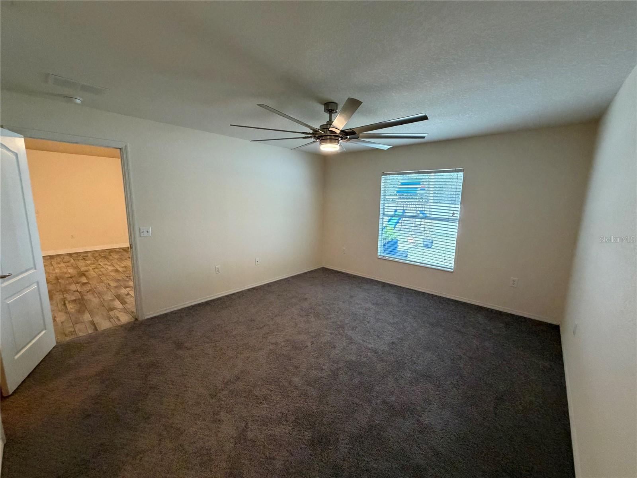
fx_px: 258
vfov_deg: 85.7
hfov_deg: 102.1
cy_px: 239
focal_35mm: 14
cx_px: 318
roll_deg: -0.4
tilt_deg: -10.0
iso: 500
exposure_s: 1/60
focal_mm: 2.22
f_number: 2.2
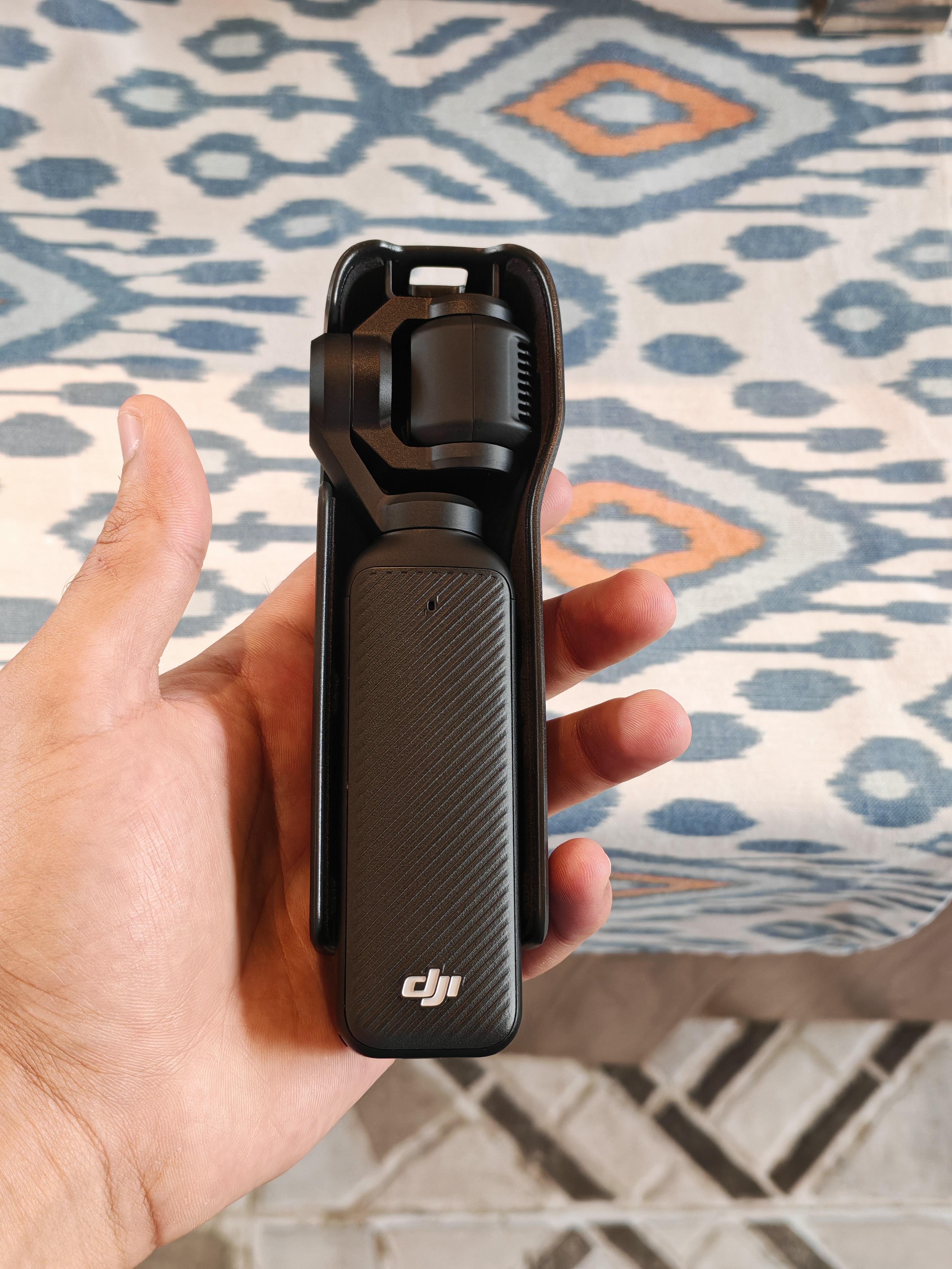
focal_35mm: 48
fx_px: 1760
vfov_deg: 39.7
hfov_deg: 30.3
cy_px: 634
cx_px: 476
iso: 640
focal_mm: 6.12
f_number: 1.9
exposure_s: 1/100
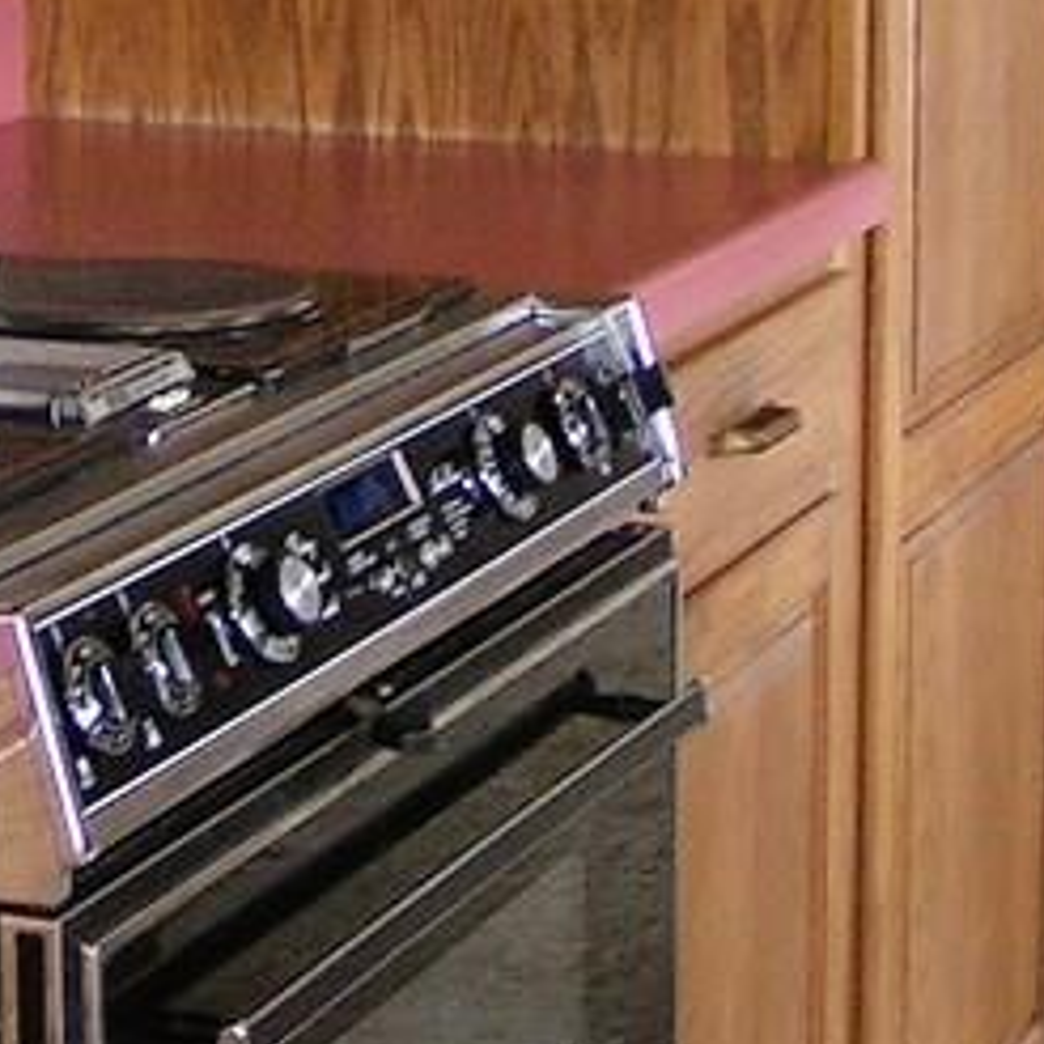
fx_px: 4777
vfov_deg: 12.2
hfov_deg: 12.4
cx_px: 216
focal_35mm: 140
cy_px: -149
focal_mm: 5.8
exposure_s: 1/40
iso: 125
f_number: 2.8
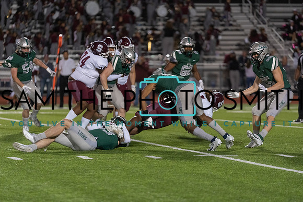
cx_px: 152
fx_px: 1684
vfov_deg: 6.9
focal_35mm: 200
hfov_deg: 10.3
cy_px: 101
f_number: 2.8
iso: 5000
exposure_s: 1/1000
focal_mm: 200
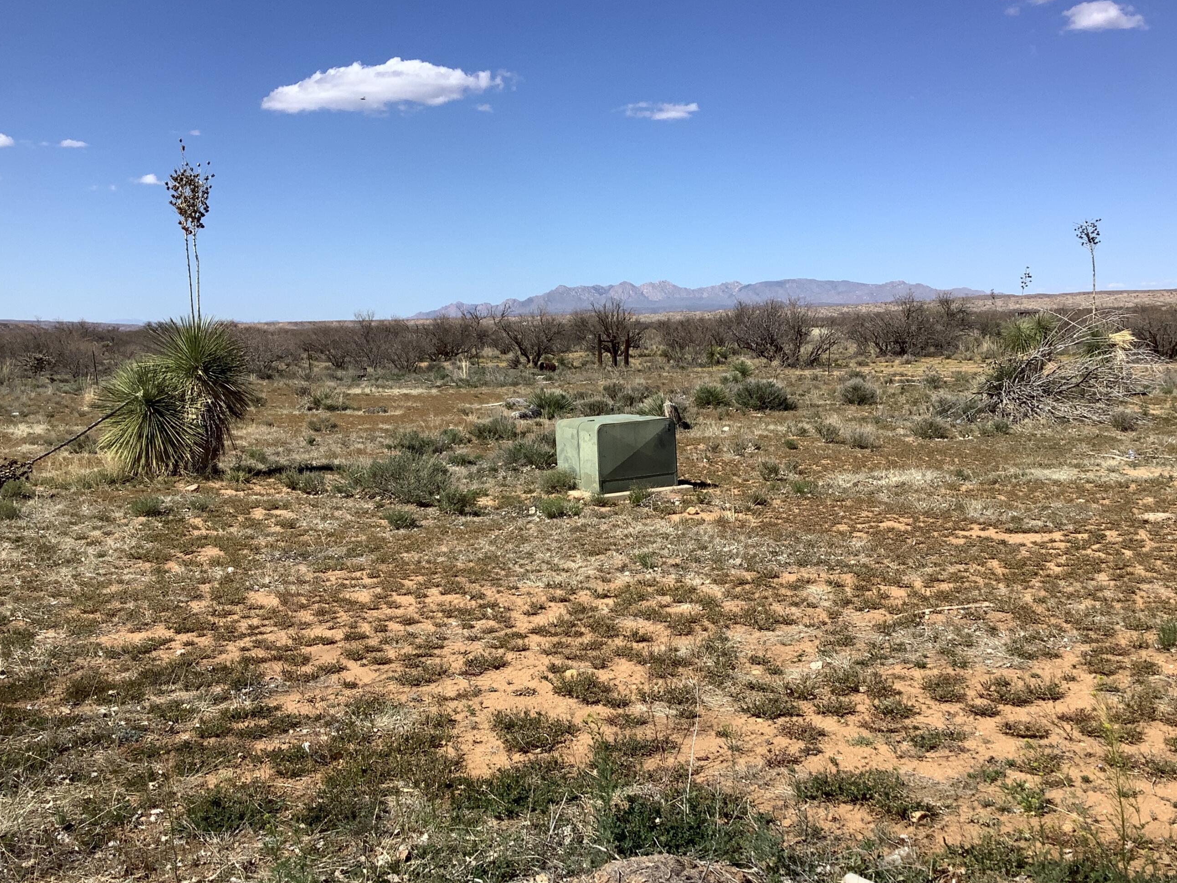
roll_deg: +0.9
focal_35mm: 36
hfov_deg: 51.3
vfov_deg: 39.6
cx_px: 636
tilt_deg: -7.5
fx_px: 1224
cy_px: 481
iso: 25
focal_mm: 3.3
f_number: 2.4
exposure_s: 1/1631
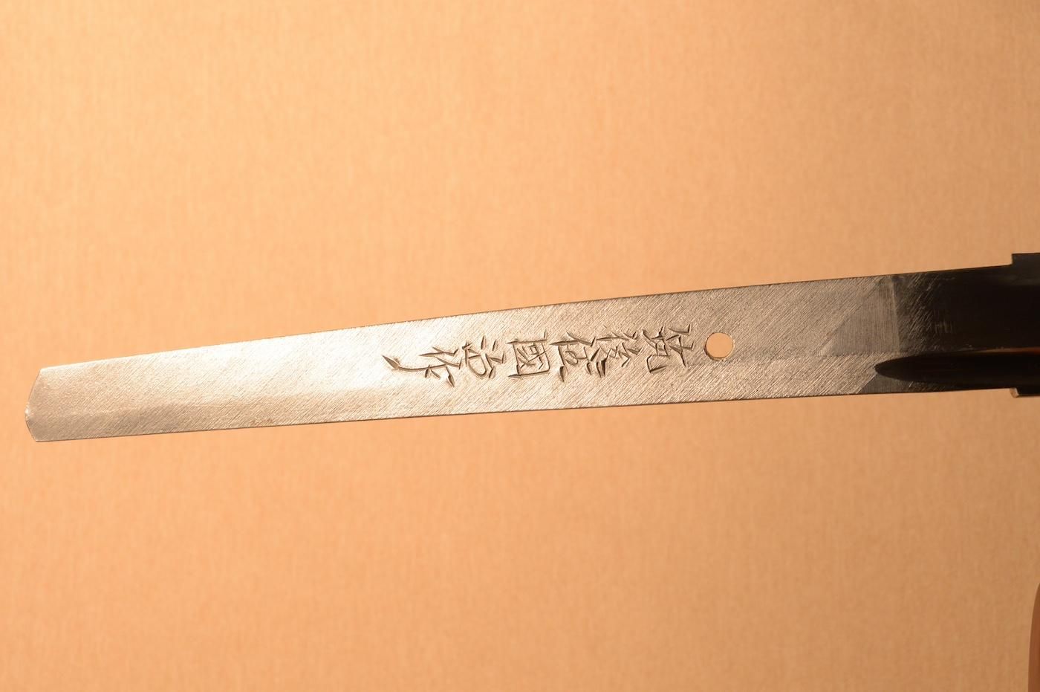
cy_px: 346
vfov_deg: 23.7
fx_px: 1645
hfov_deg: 35.1
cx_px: 520
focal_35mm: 57
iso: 400
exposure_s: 1/2
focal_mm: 38
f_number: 11
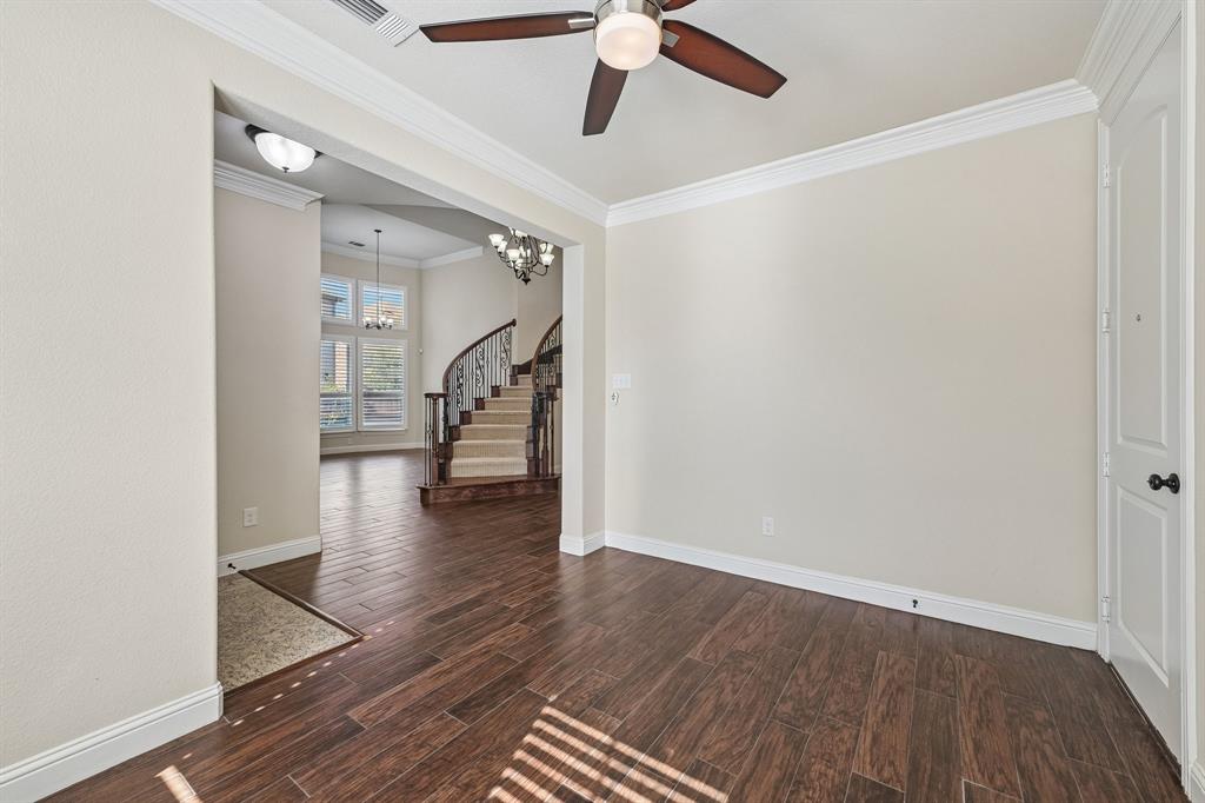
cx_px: 602
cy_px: 402
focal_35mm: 14
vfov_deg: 81.2
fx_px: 468
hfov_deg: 104.3
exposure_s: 1/100
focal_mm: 14
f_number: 8
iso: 400
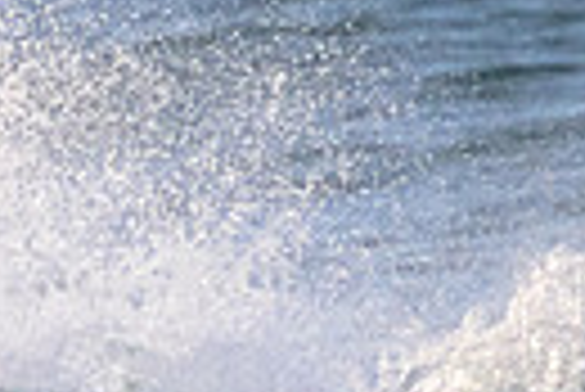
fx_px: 67463
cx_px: -820
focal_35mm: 4147
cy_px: 728
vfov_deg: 0.3
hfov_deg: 0.5
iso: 4000
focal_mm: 800
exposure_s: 1/1600
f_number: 11
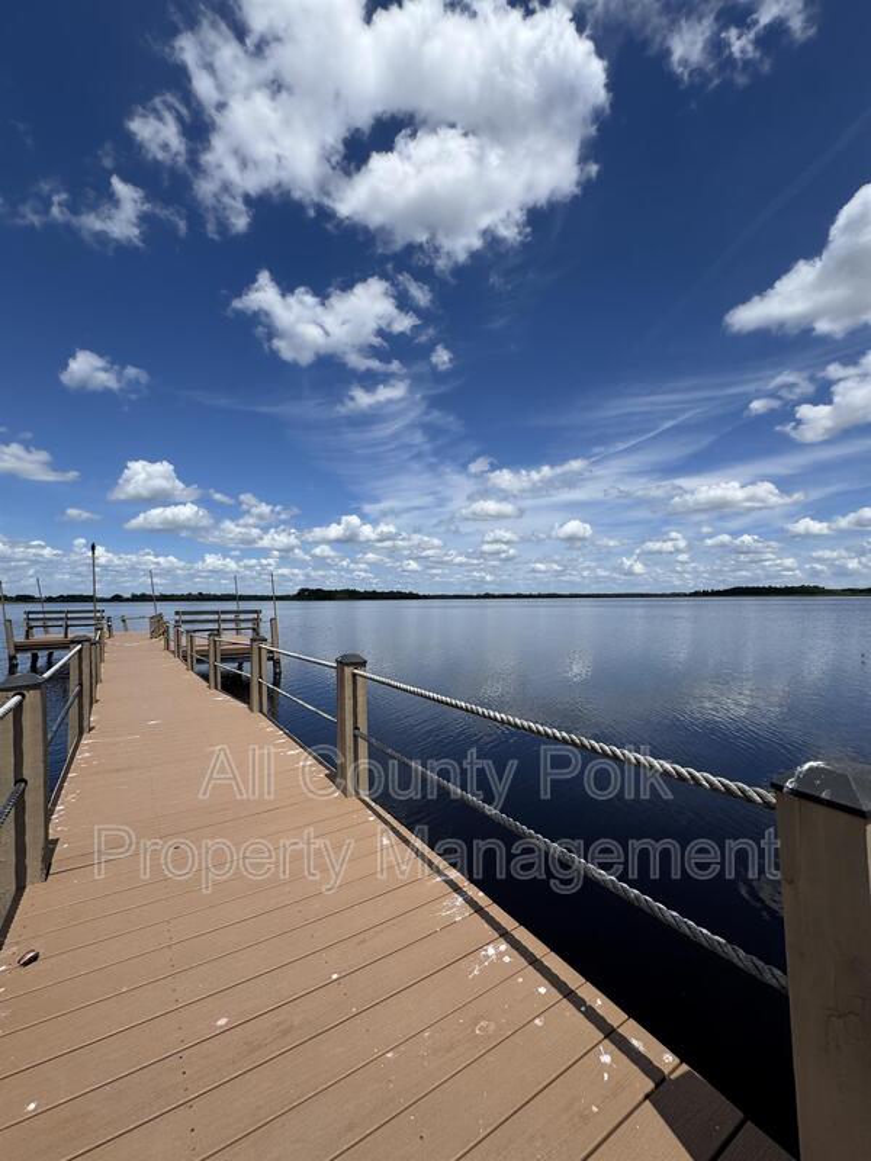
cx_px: 436
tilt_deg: +2.0
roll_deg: +1.5
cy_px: 580
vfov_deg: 102.1
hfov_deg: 85.7
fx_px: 470
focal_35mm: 14
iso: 50
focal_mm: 2.22
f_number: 2.2
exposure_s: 1/3546
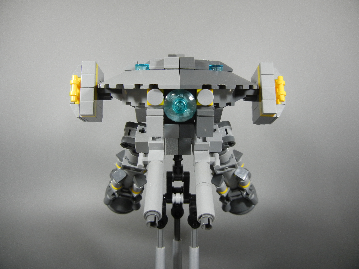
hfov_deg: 60.0
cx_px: 180
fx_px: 311
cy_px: 134
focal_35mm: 30
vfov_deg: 46.8
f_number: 3.5
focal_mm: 5.4
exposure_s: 1/58.4
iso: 400
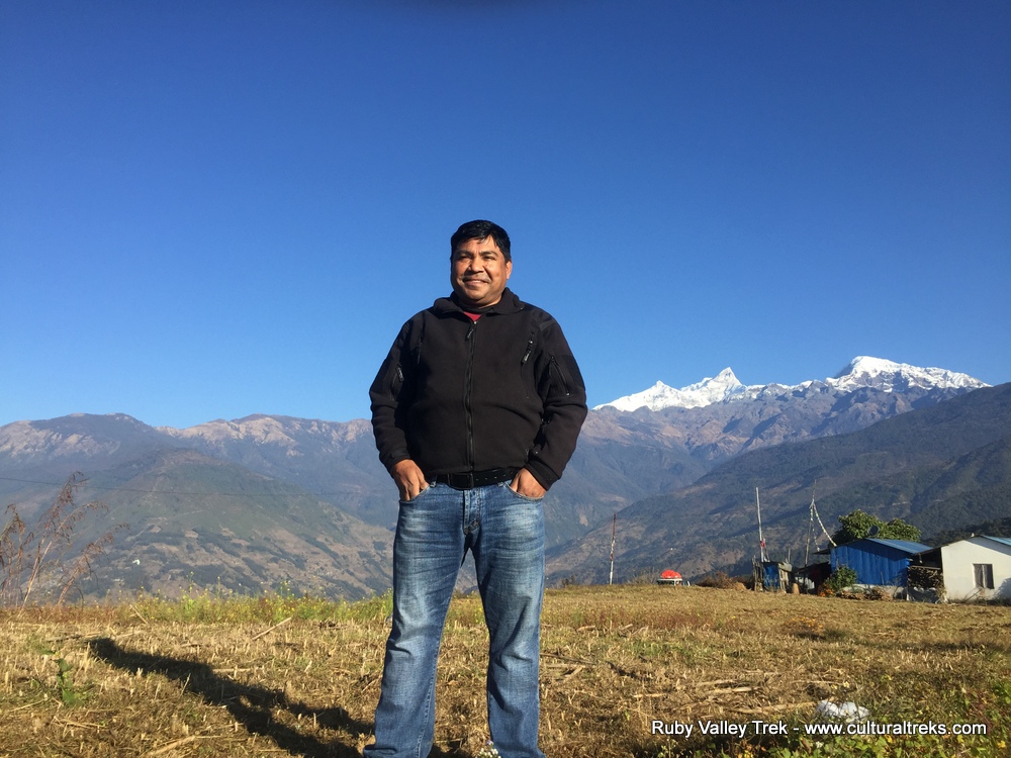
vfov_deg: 48.2
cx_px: 506
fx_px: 847
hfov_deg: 61.7
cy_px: 379
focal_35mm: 29
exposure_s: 1/1464
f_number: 2.2
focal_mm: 4.15
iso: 32
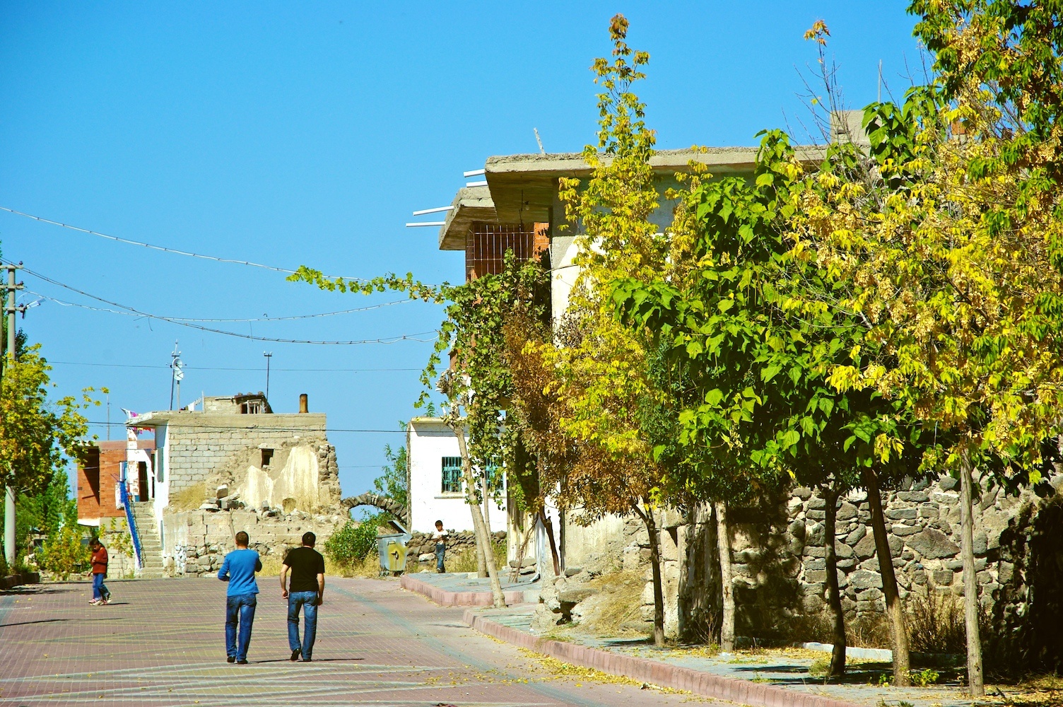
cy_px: 354
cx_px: 532
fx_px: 5753
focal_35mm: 195
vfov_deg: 7.0
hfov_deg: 10.6
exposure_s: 1/500
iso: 200
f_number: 8
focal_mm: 130
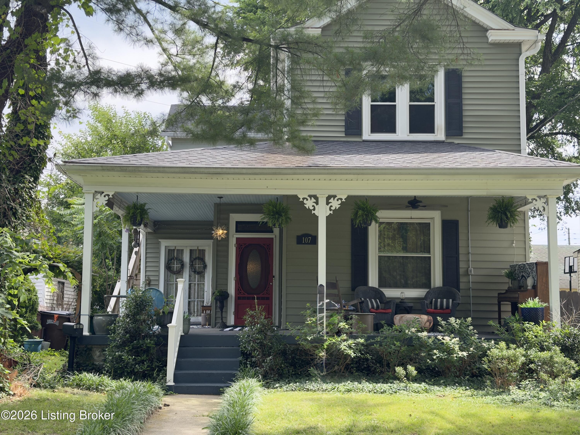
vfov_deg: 30.3
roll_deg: -0.4
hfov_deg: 39.7
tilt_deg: +6.2
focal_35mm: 48
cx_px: 290
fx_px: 804
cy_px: 218
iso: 100
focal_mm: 6.76
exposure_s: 1/1133
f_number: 1.78
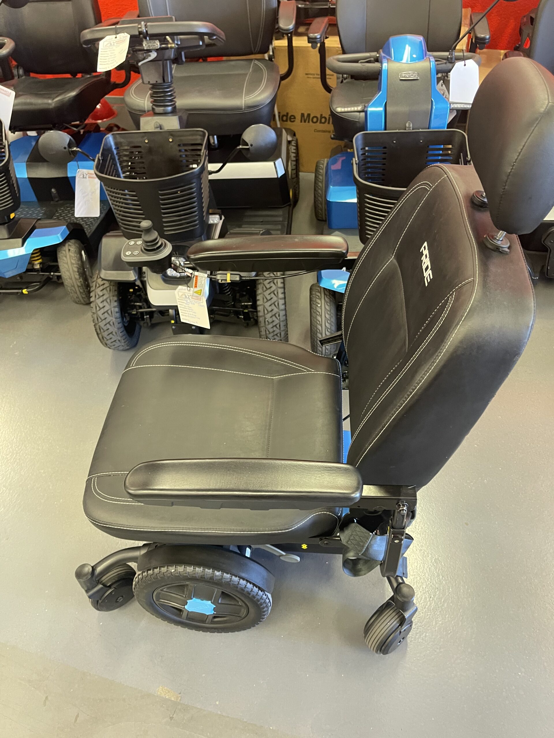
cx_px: 277
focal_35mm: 25
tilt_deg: -46.5
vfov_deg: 69.4
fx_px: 533
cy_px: 369
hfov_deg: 54.9
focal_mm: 5.1
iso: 400
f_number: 1.6
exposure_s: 1/40
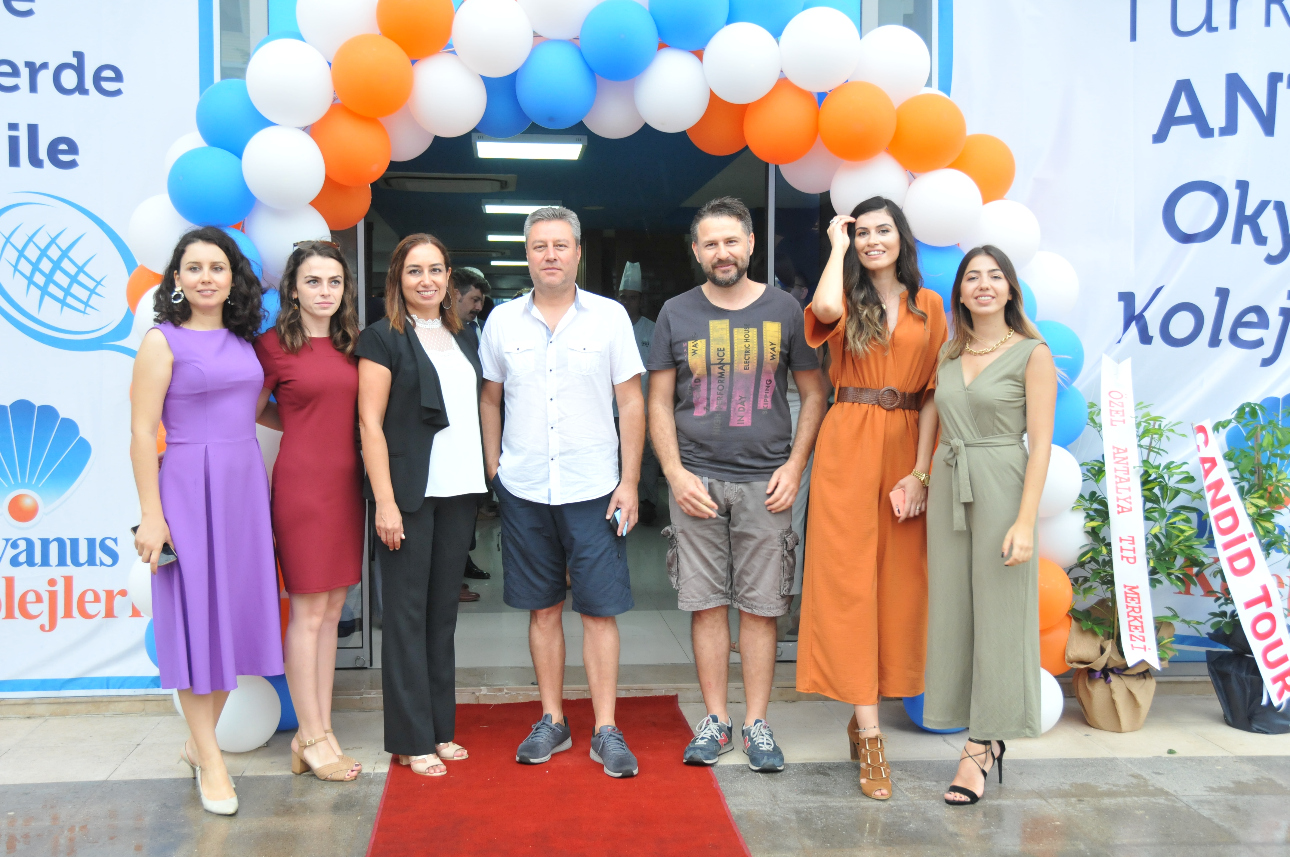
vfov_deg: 34.1
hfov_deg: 49.6
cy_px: 428
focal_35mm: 39
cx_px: 645
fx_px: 1396
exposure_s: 1/125
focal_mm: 26
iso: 800
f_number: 4.5
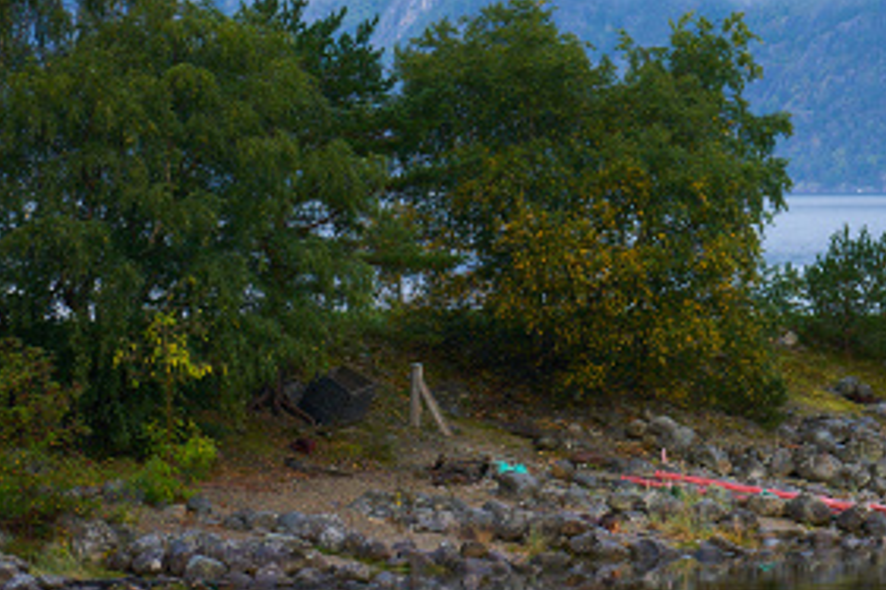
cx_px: 1053
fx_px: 7453
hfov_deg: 6.8
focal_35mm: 303
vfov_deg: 4.5
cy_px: 260
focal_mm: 85
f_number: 8
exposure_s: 1/50
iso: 100
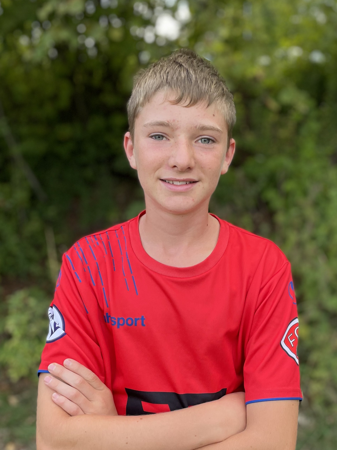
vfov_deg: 67.3
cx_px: 168
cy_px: 225
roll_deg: +0.0
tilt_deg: -10.3
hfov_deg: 53.1
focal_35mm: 26
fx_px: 337
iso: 50
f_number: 1.6
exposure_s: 1/550
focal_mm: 4.2
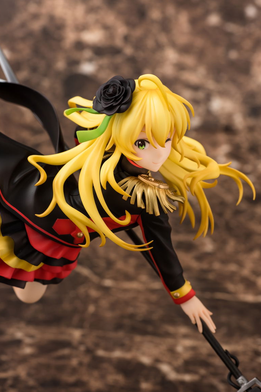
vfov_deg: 27.7
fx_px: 794
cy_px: 201
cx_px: 134
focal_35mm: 73
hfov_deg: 18.7
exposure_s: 1/80
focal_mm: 70
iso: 64
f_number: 13
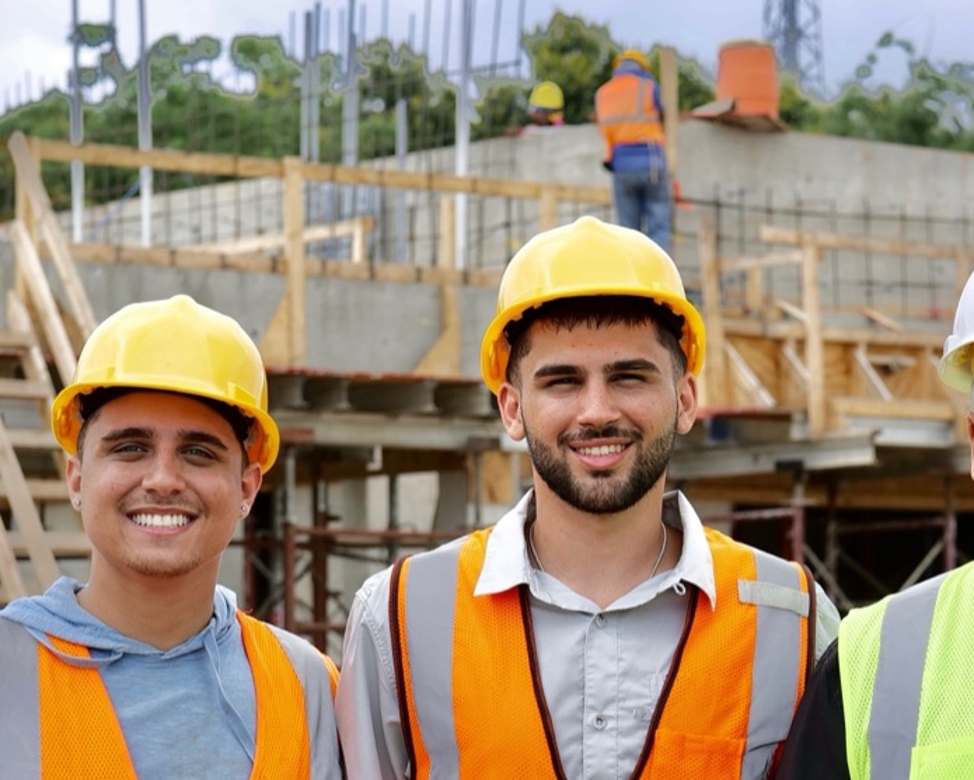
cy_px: 628
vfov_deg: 11.4
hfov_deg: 14.1
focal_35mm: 135
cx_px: 862
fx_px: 3892
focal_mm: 50
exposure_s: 1/400
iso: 100
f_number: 5
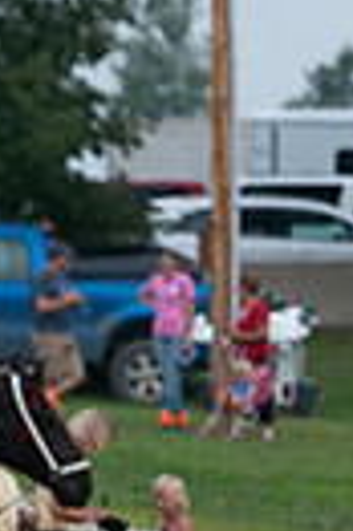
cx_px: 542
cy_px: 608
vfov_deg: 3.0
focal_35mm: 687
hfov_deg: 2.0
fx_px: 10131
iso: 1000
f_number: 5.6
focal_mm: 200
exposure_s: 1/1600
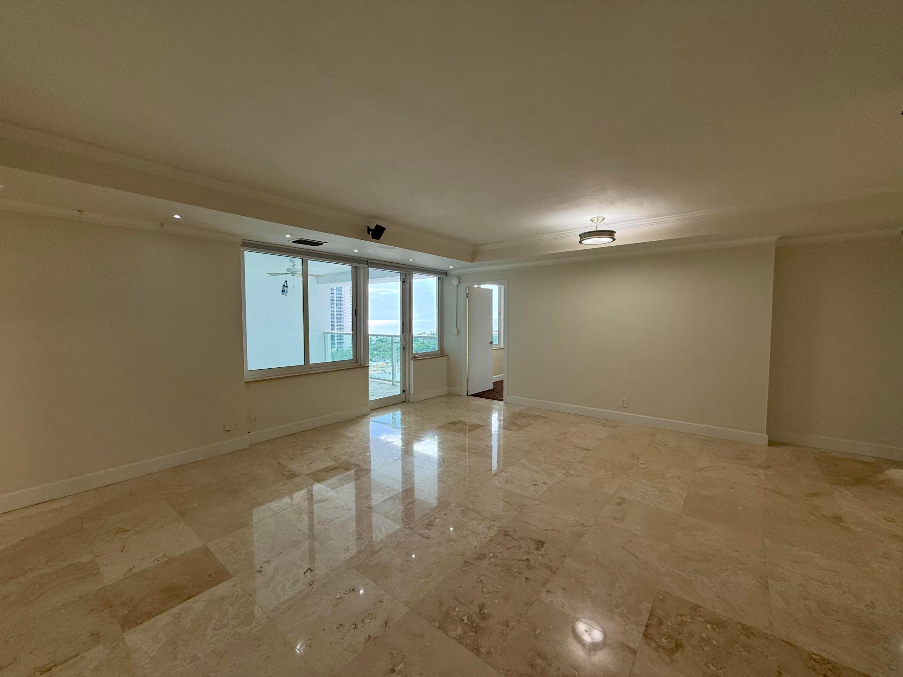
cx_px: 452
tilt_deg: -2.8
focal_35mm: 14
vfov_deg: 85.7
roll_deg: +0.2
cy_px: 338
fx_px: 365
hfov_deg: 102.1
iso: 100
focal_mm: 2.22
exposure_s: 1/120
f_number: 2.2
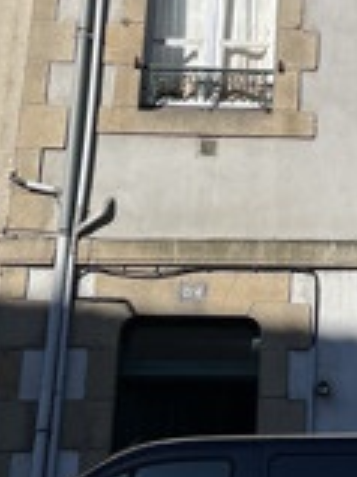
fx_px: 1349
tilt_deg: +19.7
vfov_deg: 19.2
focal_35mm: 98
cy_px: -45
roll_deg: +3.3
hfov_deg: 14.5
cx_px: 441
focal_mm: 5.1
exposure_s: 1/6897
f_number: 1.6
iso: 50
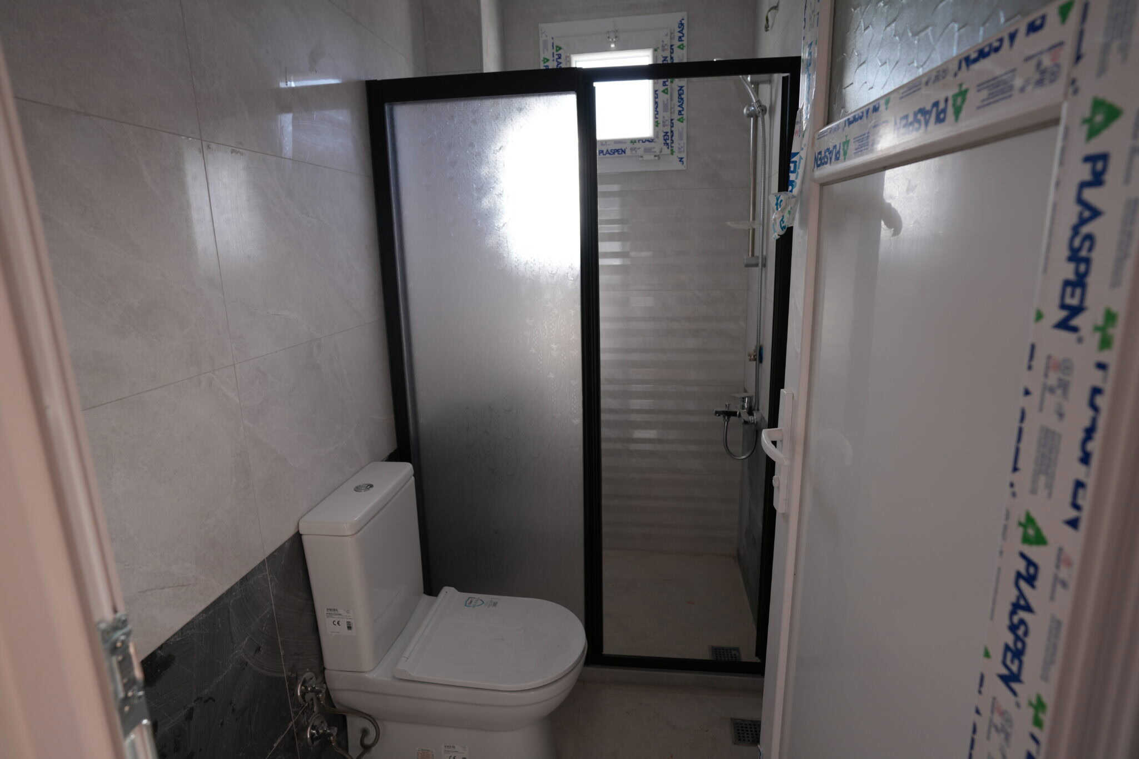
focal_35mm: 19
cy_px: 380
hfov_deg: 86.9
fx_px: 601
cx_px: 570
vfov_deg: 64.5
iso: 320
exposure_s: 1/160
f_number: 4
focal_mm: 19
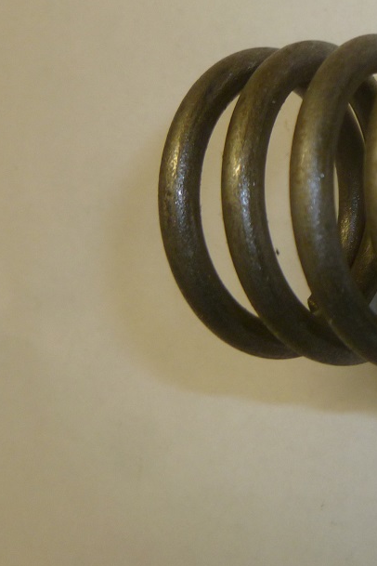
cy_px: 204
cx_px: 478
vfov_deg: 32.2
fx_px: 974
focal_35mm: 62
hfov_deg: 20.2
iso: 125
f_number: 3.3
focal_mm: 5
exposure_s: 1/30
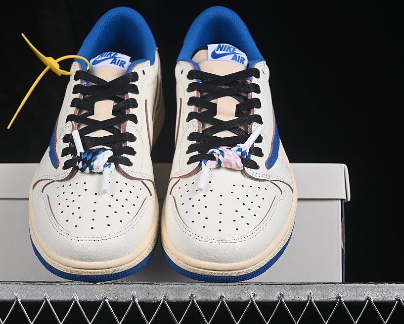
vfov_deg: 16.5
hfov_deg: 20.6
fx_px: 1112
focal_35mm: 93
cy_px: 171
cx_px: 161
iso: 160
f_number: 8
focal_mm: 50
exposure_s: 1/80
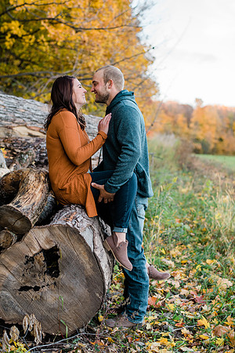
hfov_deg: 23.4
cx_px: 118
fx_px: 568
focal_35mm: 58
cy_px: 176
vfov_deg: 34.5
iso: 320
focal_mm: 58
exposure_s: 1/200
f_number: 2.8
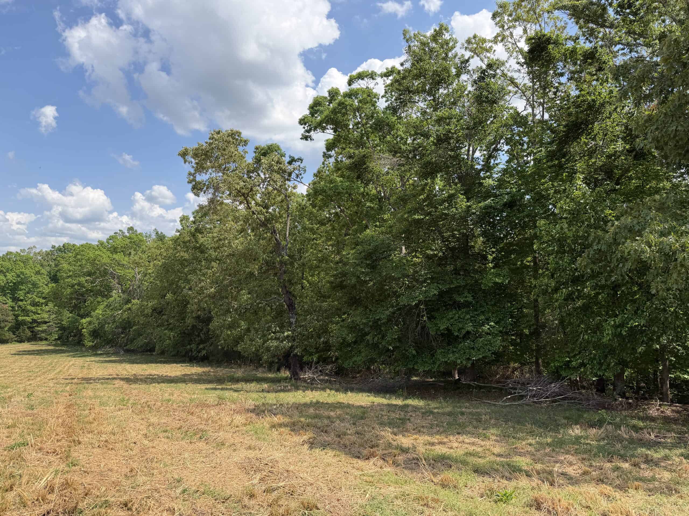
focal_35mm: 24
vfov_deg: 56.8
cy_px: 258
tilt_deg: +1.9
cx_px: 344
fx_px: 478
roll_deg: +5.1
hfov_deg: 71.6
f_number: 1.78
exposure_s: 1/3584
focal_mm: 6.76
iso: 100
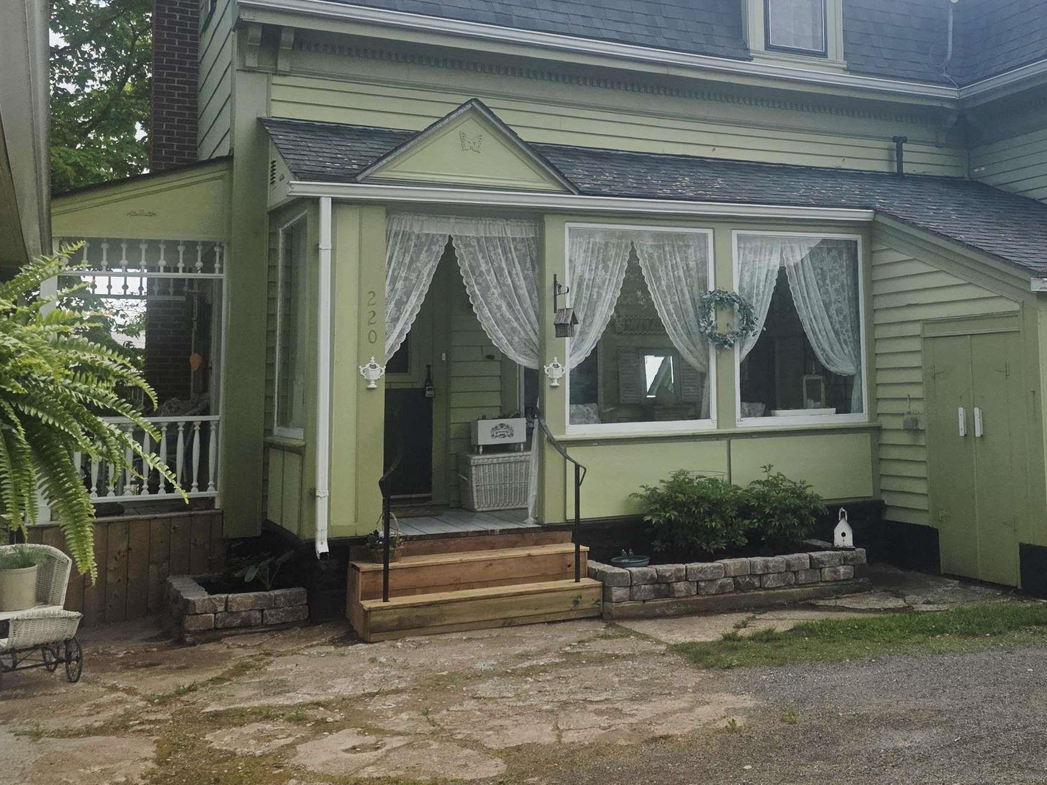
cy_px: 270
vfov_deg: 34.8
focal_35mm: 41
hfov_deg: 44.7
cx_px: 742
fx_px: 1240
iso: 64
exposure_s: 1/10000
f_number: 1.7
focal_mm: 6.3
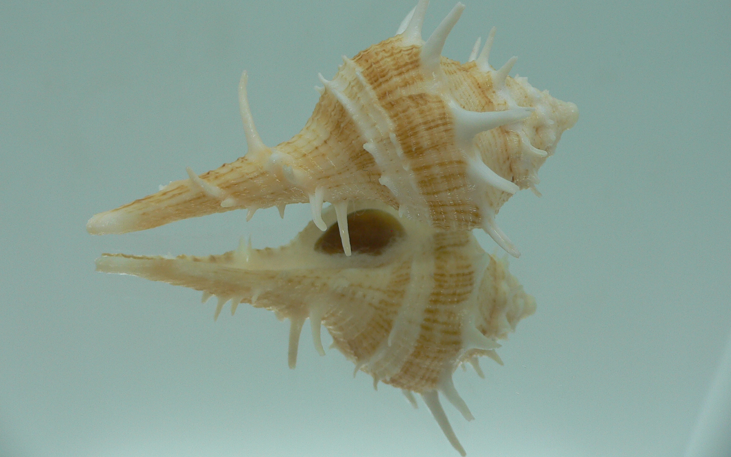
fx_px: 777
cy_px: 174
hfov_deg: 50.4
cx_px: 349
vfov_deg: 32.6
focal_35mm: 39
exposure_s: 1/60
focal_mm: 4.6
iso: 80
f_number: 2.8
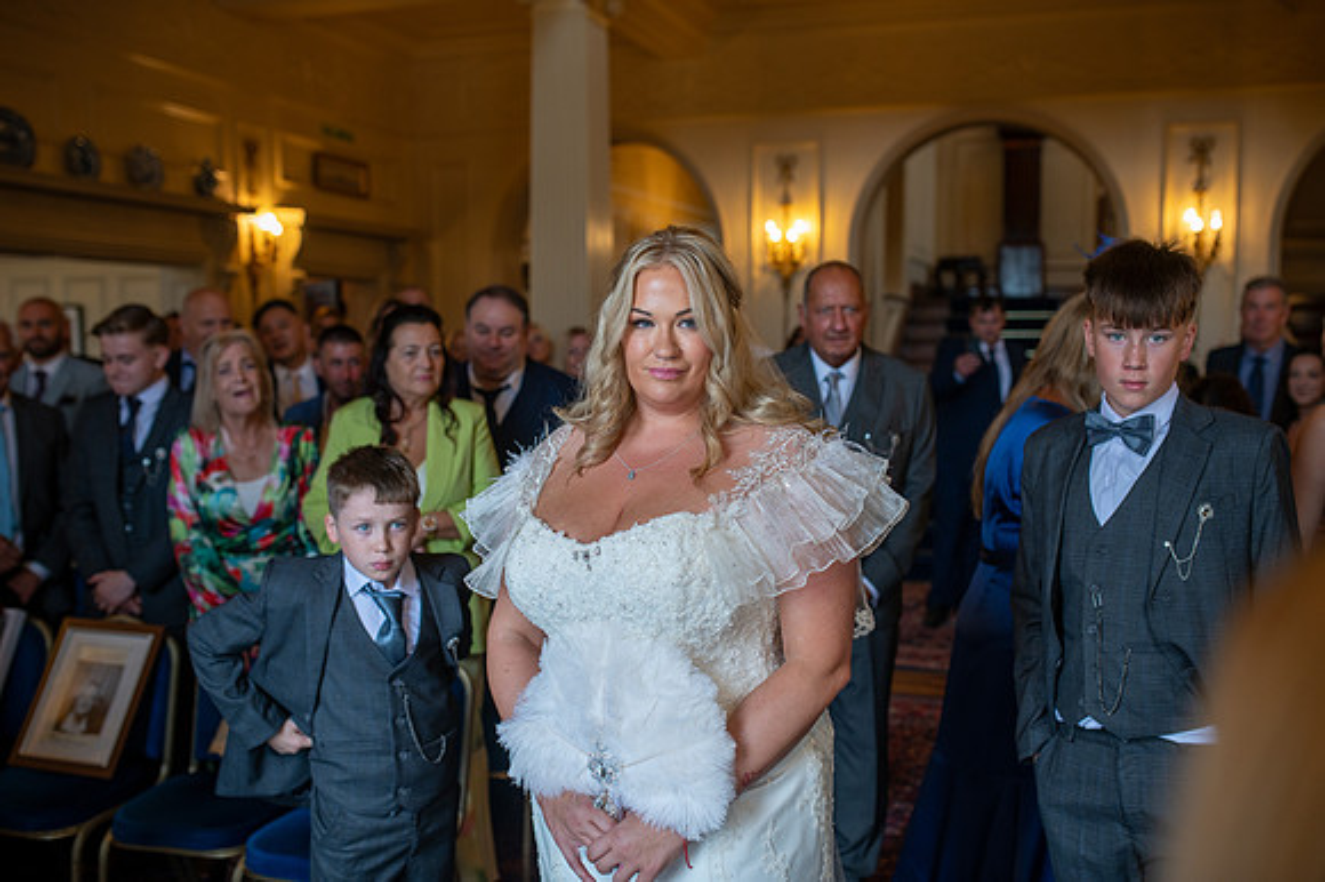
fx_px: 1287
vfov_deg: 37.8
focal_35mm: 35
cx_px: 662
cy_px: 441
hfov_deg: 54.5
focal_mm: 35
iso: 250
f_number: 2.5
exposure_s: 1/200
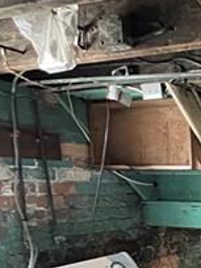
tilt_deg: -7.7
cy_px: 248
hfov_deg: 22.4
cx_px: 326
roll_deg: +0.6
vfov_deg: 36.2
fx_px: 379
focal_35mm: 49
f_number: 1.8
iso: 2000
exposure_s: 1/24
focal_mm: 1.57
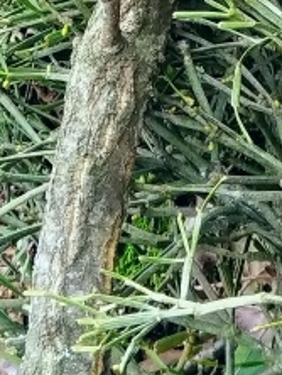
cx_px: 162
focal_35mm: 144
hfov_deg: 10.3
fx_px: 1561
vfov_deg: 12.9
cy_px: -215
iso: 238
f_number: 1.9
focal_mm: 4.95
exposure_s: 1/50
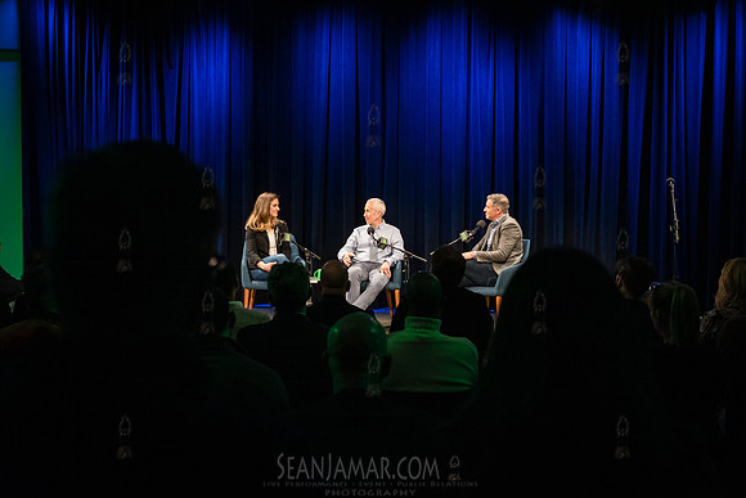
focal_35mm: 39
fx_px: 811
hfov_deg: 49.4
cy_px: 249
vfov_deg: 34.1
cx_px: 367
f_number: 4
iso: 3200
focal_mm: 38
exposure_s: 1/200
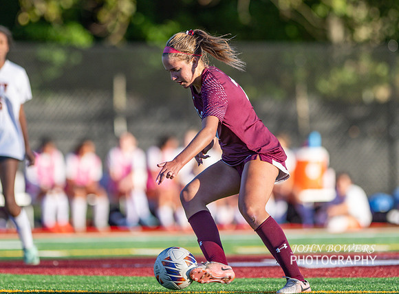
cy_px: 94
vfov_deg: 3.1
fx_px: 5512
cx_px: 179
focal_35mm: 481
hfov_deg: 4.1
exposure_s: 1/1600
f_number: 2.8
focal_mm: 300
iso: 140
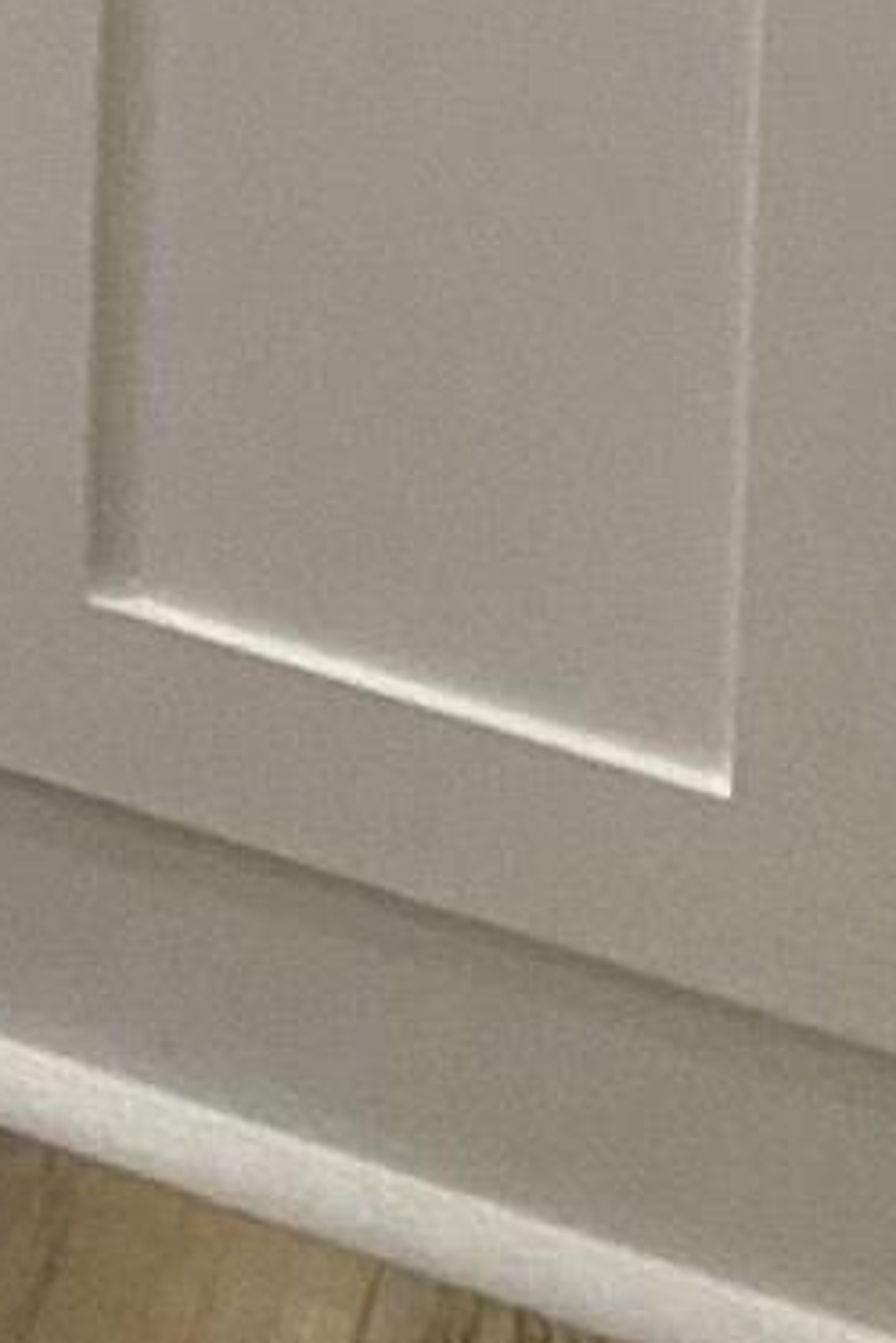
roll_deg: +1.3
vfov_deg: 9.7
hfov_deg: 7.2
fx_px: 6228
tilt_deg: -5.2
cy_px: -2549
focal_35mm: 167
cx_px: -1889
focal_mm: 4.25
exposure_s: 1/60
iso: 160
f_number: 1.8
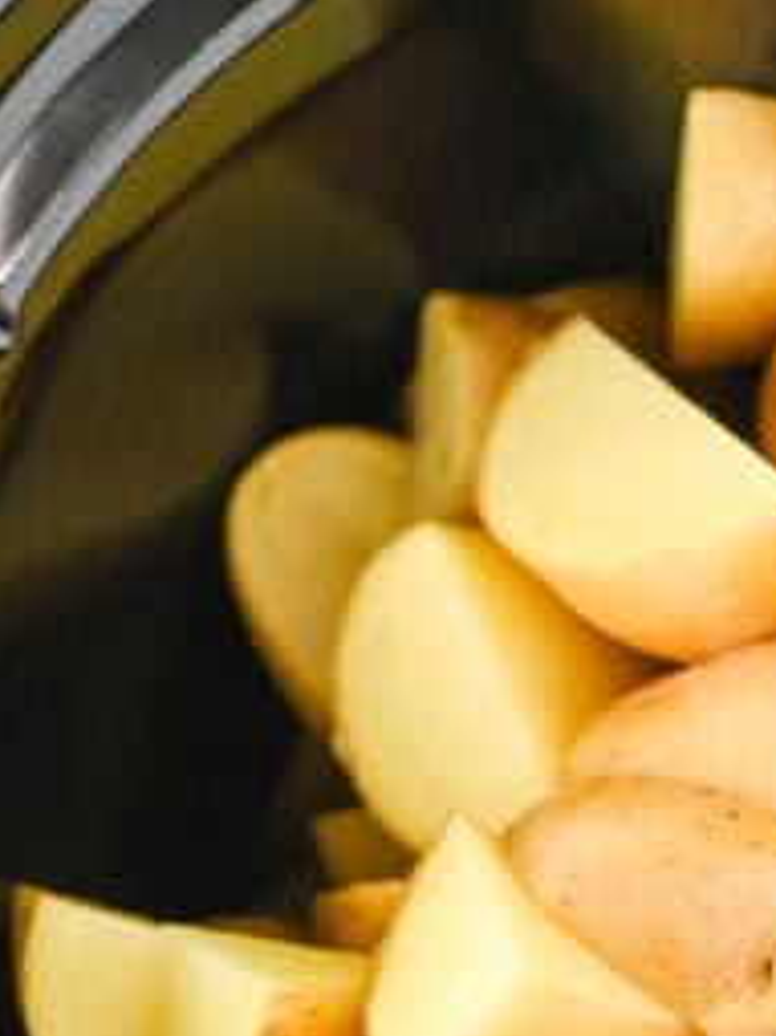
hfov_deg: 7.6
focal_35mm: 193
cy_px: 1069
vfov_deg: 10.2
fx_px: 5774
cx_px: 920
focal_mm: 50
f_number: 4
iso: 640
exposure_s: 1/125
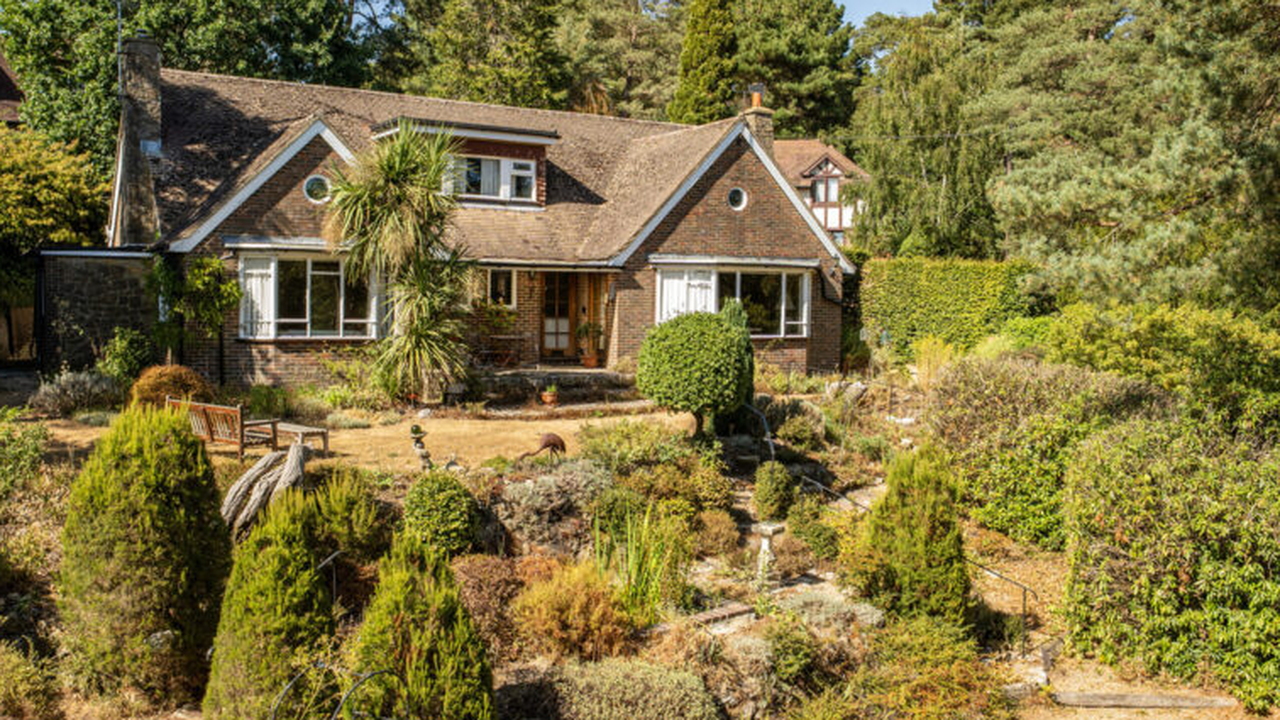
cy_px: 351
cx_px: 643
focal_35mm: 33
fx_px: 1120
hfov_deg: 59.5
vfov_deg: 35.6
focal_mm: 21
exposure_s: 1/320
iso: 400
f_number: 8
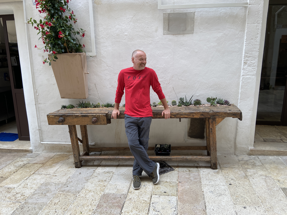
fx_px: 216
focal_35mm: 26
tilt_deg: -14.1
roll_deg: +0.8
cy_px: 108
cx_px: 144
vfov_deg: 53.1
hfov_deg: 67.3
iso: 32
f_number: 1.8
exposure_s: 1/159
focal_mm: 4.25
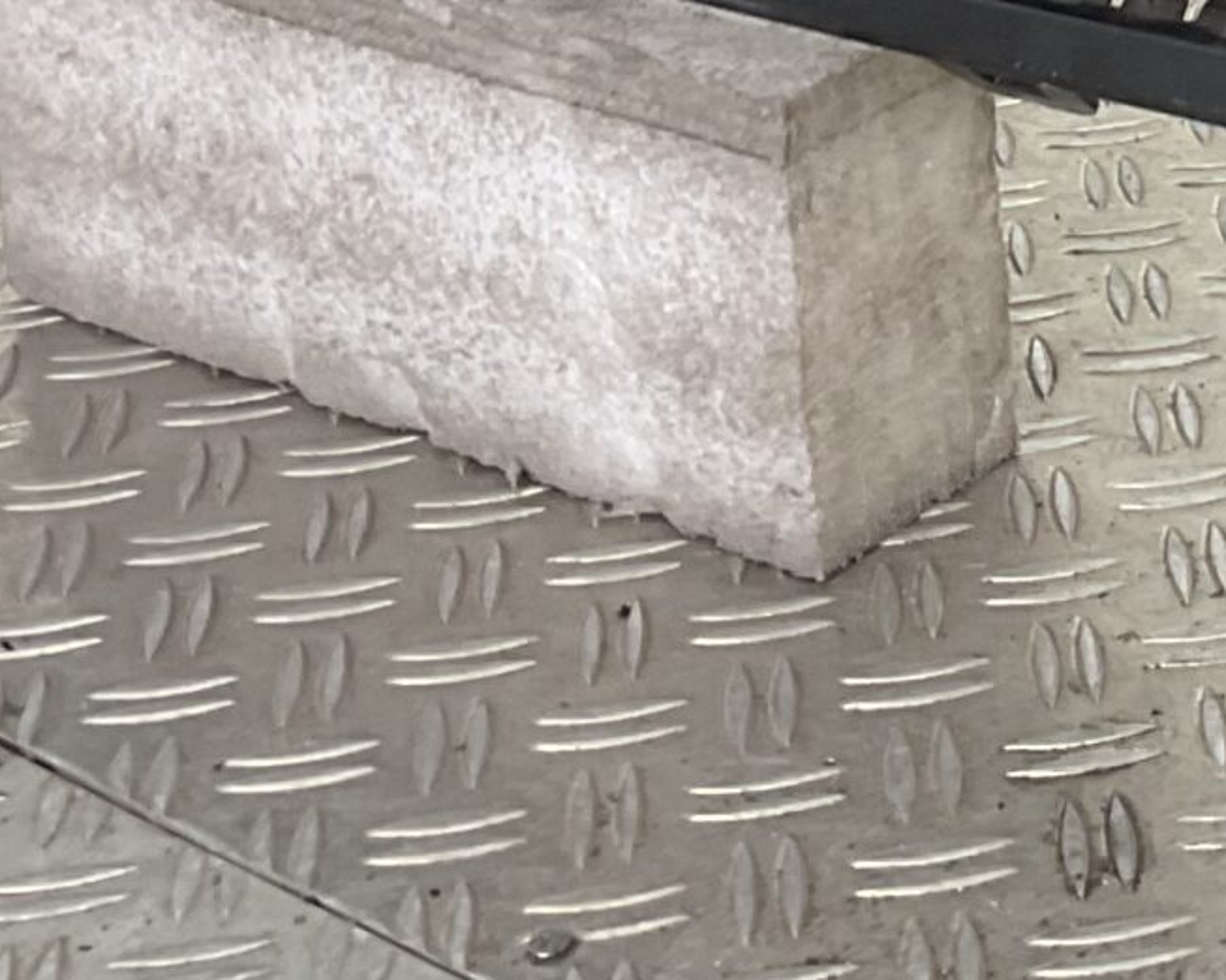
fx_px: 4026
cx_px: 1324
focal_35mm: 111
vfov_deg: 12.9
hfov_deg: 16.8
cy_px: -631
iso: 20
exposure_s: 1/120
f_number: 1.8
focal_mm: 3
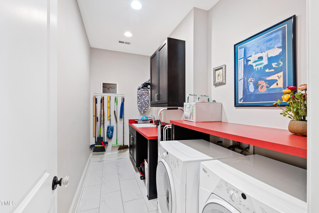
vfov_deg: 77.3
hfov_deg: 100.4
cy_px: 106
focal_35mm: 15
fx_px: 133
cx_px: 160
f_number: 8
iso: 100
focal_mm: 10
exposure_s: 1/1.67
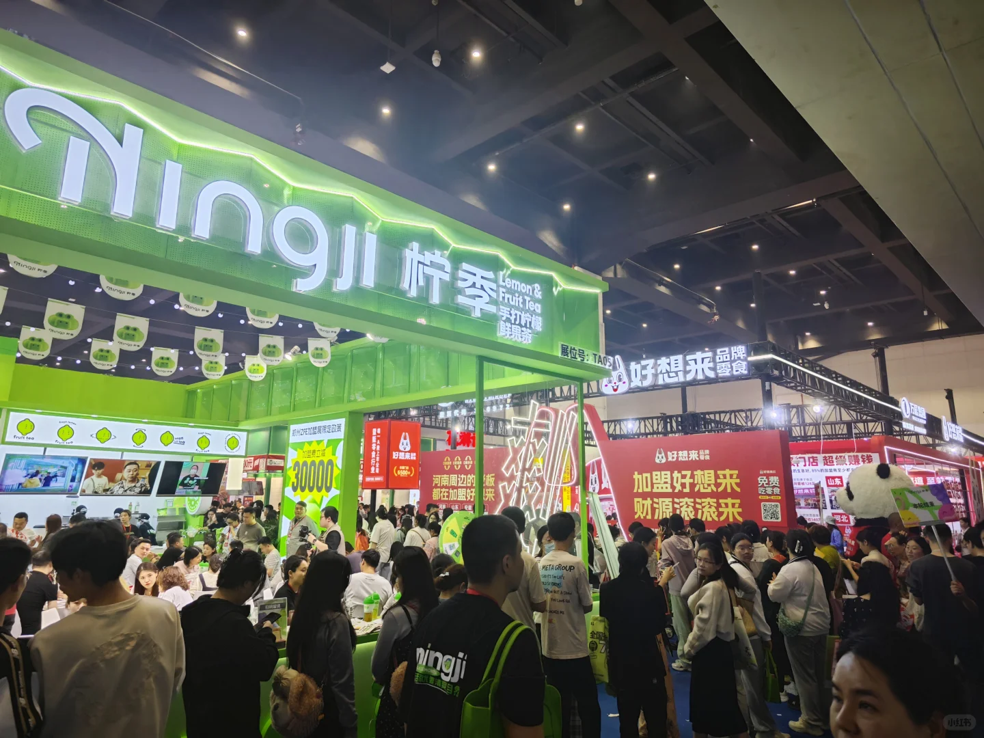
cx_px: 492
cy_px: 369
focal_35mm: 23
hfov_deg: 73.9
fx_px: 654
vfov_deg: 58.9
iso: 250
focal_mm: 5.43
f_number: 1.8
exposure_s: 1/100
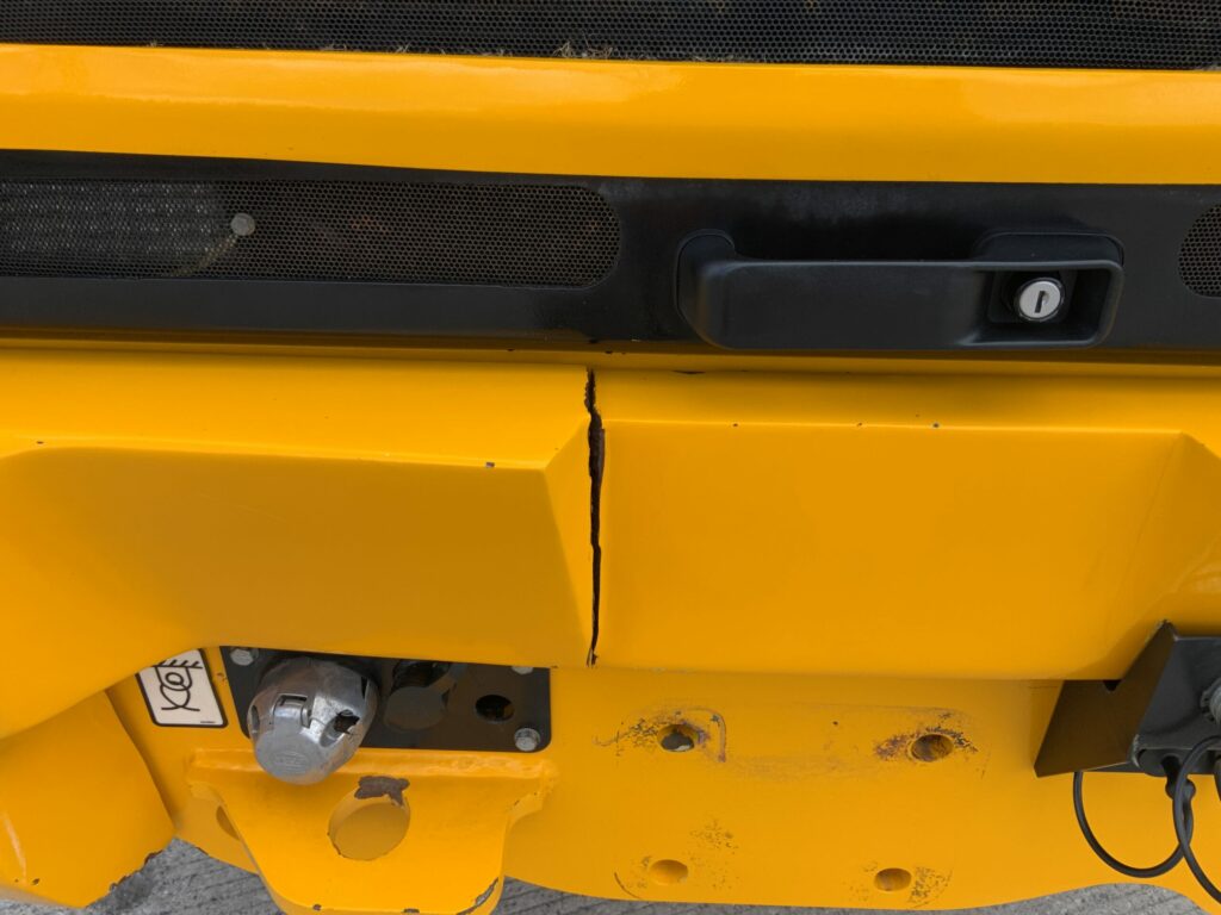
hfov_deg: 61.7
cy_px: 458
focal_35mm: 29
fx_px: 1023
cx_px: 610
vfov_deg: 48.2
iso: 16
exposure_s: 1/400
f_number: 1.8
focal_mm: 3
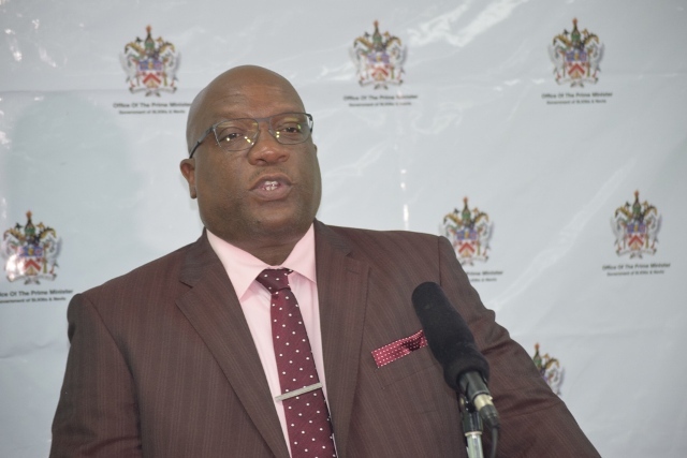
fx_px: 2462
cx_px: 344
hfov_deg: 15.9
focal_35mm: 129
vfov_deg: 10.6
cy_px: 229
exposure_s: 1/80
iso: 800
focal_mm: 86
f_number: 4.5
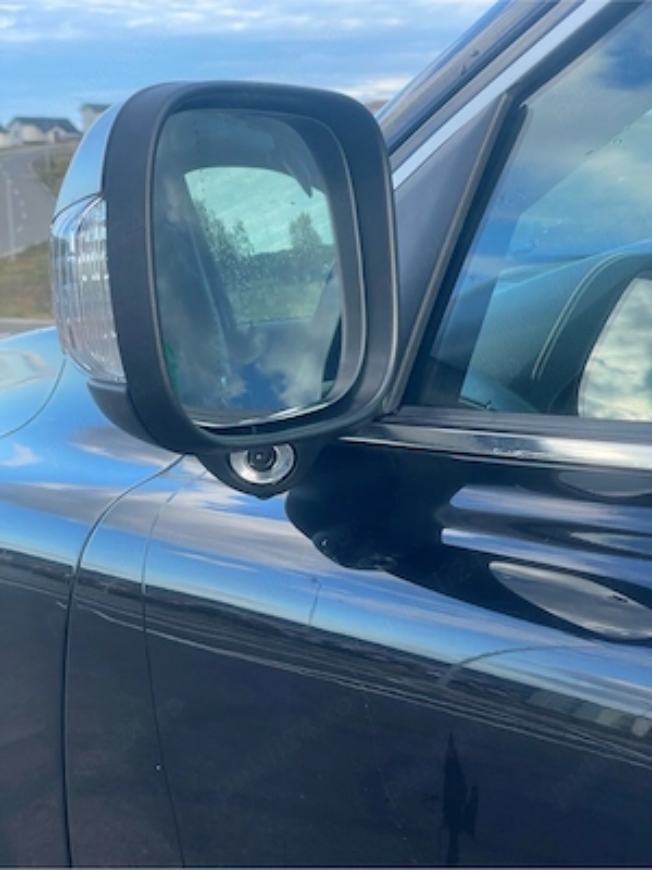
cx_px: 326
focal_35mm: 52
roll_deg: +0.8
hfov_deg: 28.0
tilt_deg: -10.8
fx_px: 1306
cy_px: 435
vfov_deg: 36.8
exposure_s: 1/242
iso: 25
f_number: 2
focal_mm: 6
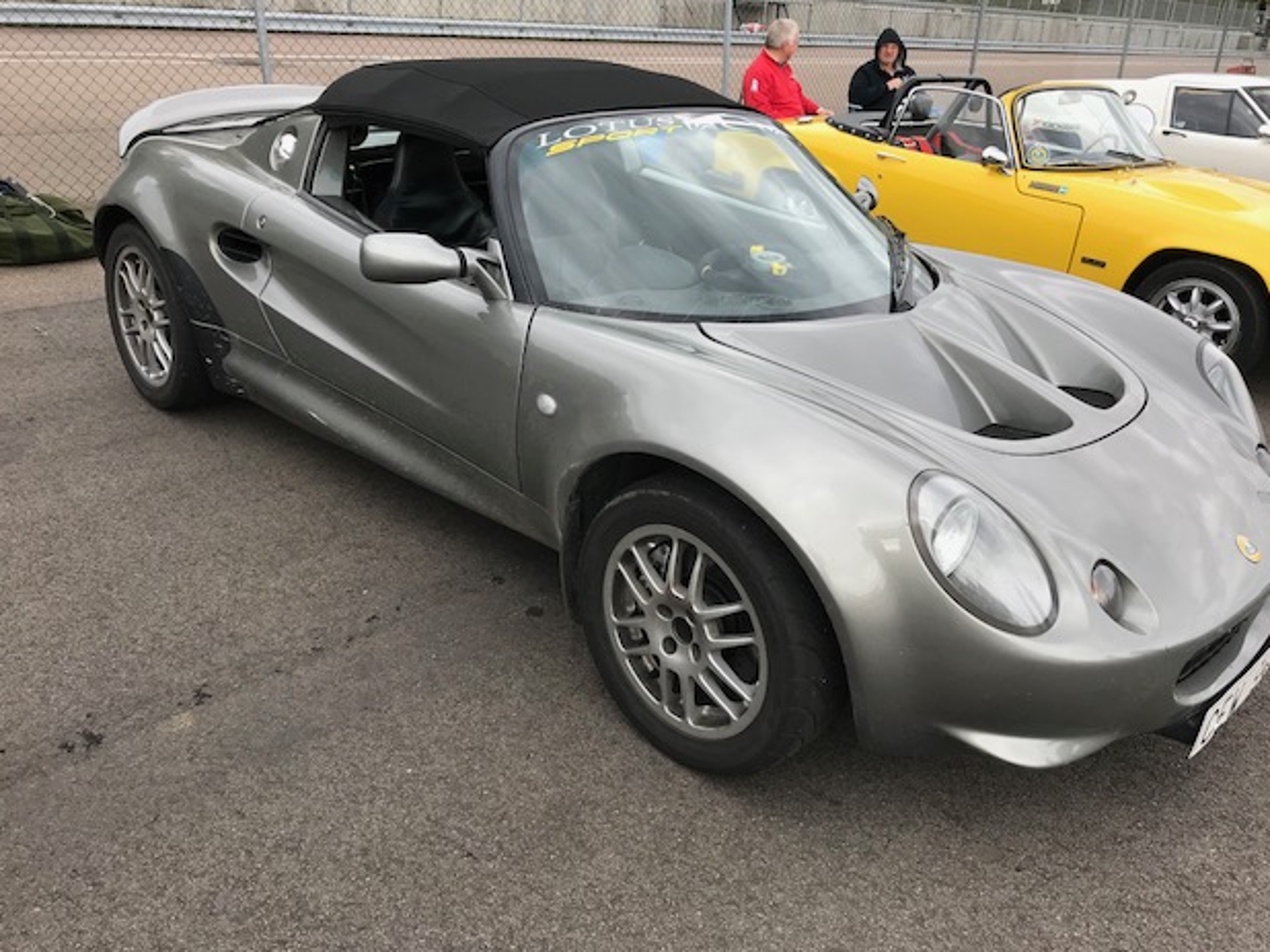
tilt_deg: -23.1
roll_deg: -3.8
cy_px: 461
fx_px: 1064
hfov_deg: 61.7
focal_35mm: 29
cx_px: 653
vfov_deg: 48.2
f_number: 1.8
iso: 20
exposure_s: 1/512
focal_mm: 3.99
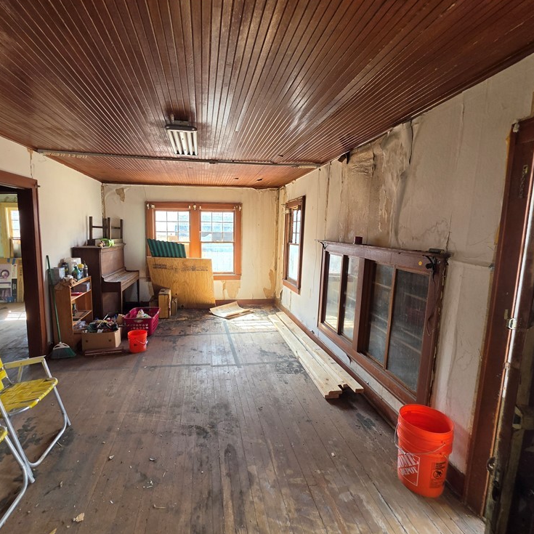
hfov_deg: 87.2
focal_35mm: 16
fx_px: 279
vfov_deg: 87.4
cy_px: 274
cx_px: 243
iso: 64
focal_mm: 2.2
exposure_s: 1/120
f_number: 1.9
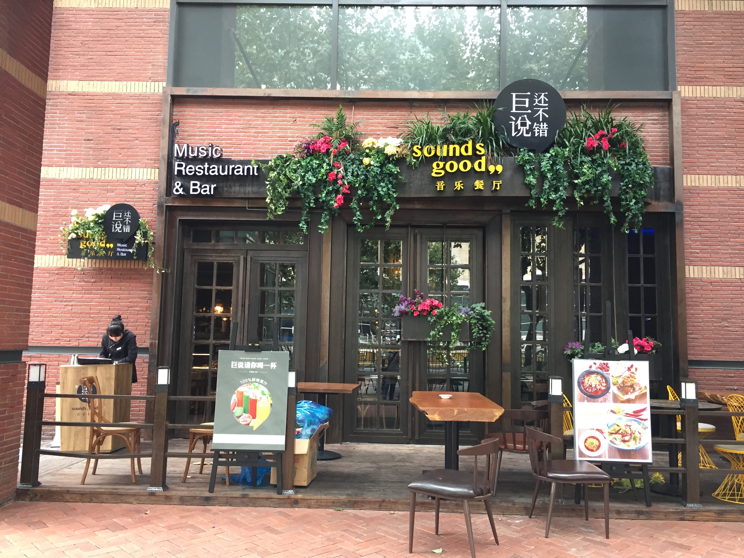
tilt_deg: +5.7
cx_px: 372
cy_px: 279
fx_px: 623
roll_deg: -1.9
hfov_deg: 61.7
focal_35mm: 29
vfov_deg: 48.2
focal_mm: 4.15
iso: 125
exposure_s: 1/33
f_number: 2.2
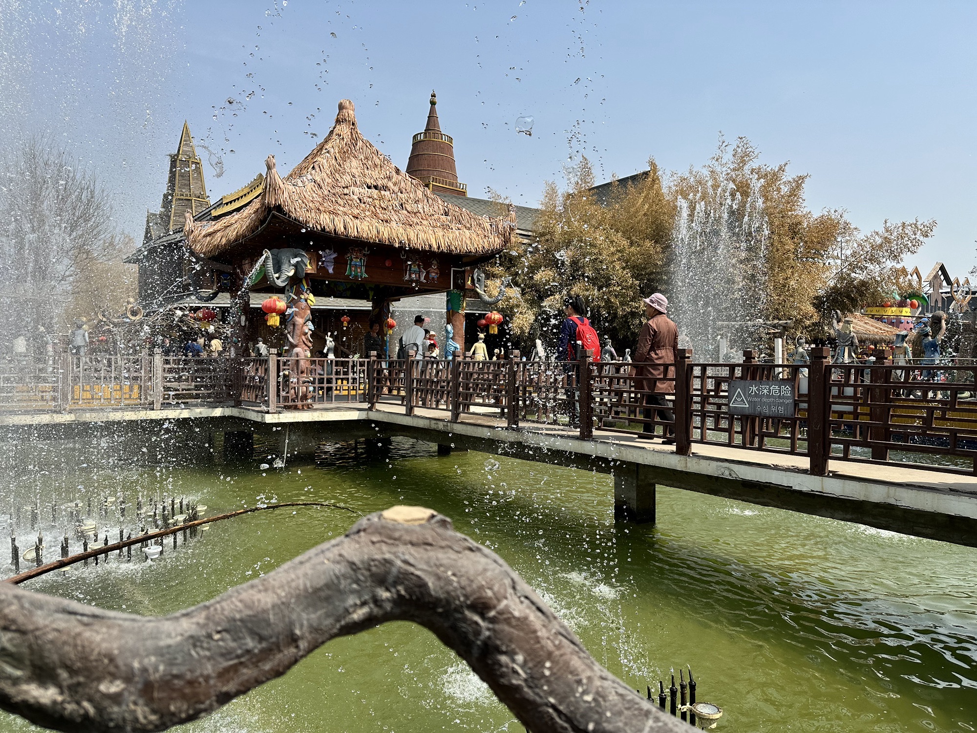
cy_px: 366
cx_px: 488
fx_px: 677
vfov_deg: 56.8
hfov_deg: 71.6
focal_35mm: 24
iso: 80
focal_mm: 6.86
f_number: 1.78
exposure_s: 1/4016
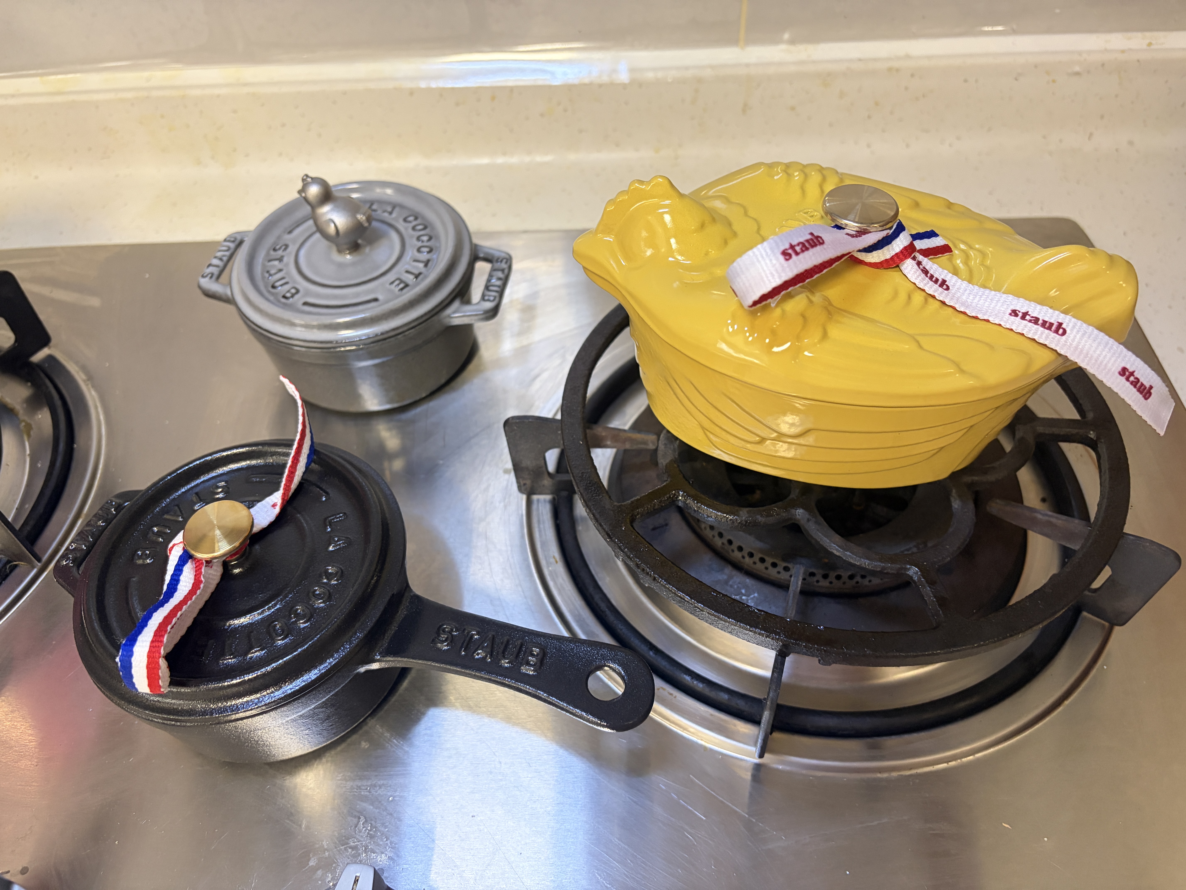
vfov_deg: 53.1
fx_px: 891
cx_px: 593
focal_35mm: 26
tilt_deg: -49.4
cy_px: 445
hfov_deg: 67.3
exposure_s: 1/60
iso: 320
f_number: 1.6
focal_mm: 5.96
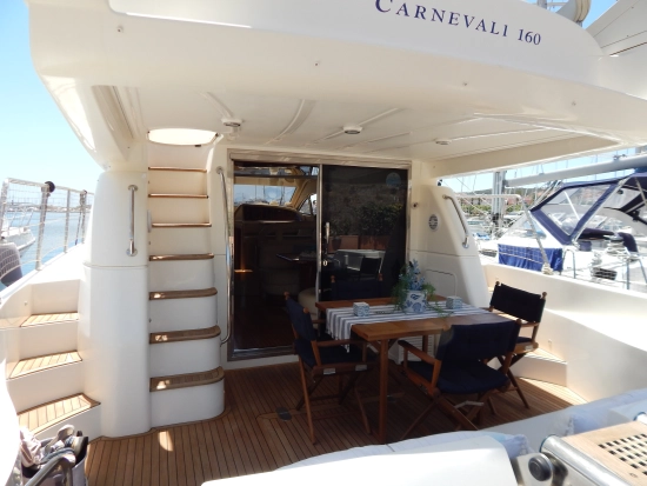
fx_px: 430
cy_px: 243
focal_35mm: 23
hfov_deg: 73.9
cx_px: 324
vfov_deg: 58.9
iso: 125
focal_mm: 4
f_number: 3
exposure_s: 1/1000
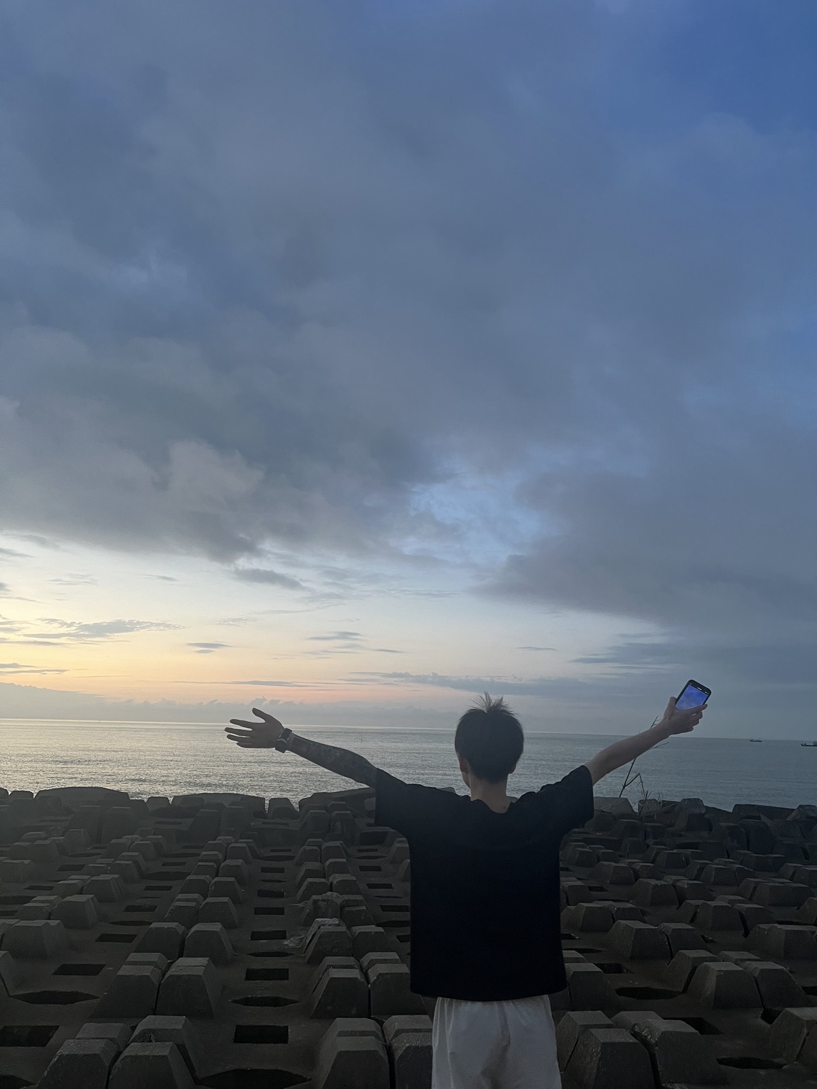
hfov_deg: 53.1
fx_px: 818
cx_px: 408
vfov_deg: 67.3
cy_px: 544
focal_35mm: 26
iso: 200
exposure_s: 1/60
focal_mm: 5.7
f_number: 1.5
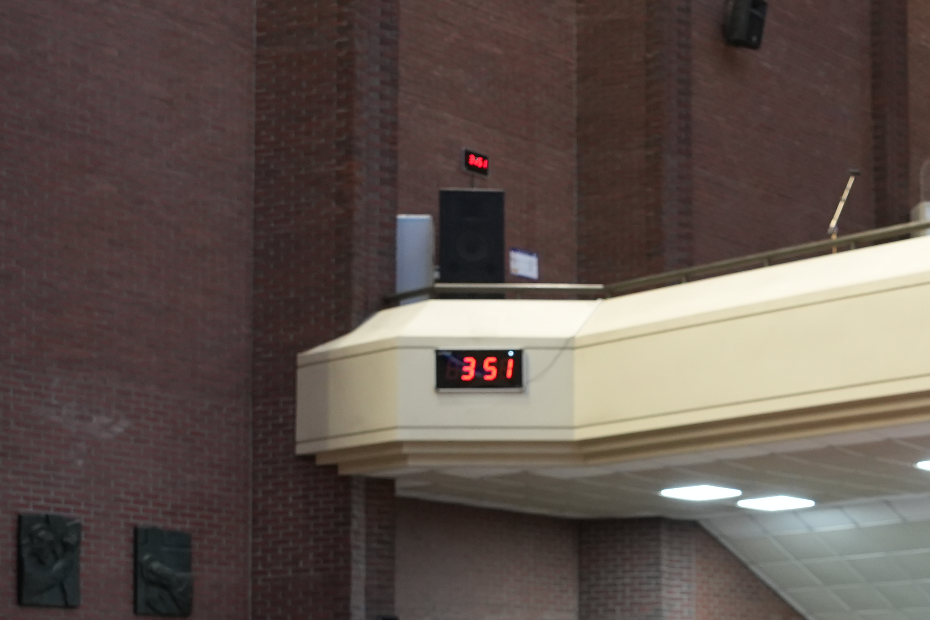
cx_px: 720
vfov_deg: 17.6
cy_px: 726
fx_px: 1911
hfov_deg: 26.9
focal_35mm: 74
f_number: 4
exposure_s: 1/50
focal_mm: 24
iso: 1000
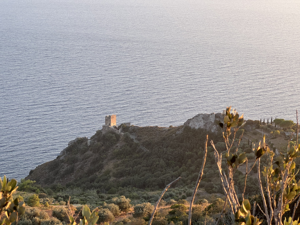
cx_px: 150
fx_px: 667
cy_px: 112
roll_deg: -0.6
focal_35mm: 77
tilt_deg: -13.3
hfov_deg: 25.3
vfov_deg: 19.1
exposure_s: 1/122
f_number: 2.8
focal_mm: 9
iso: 40
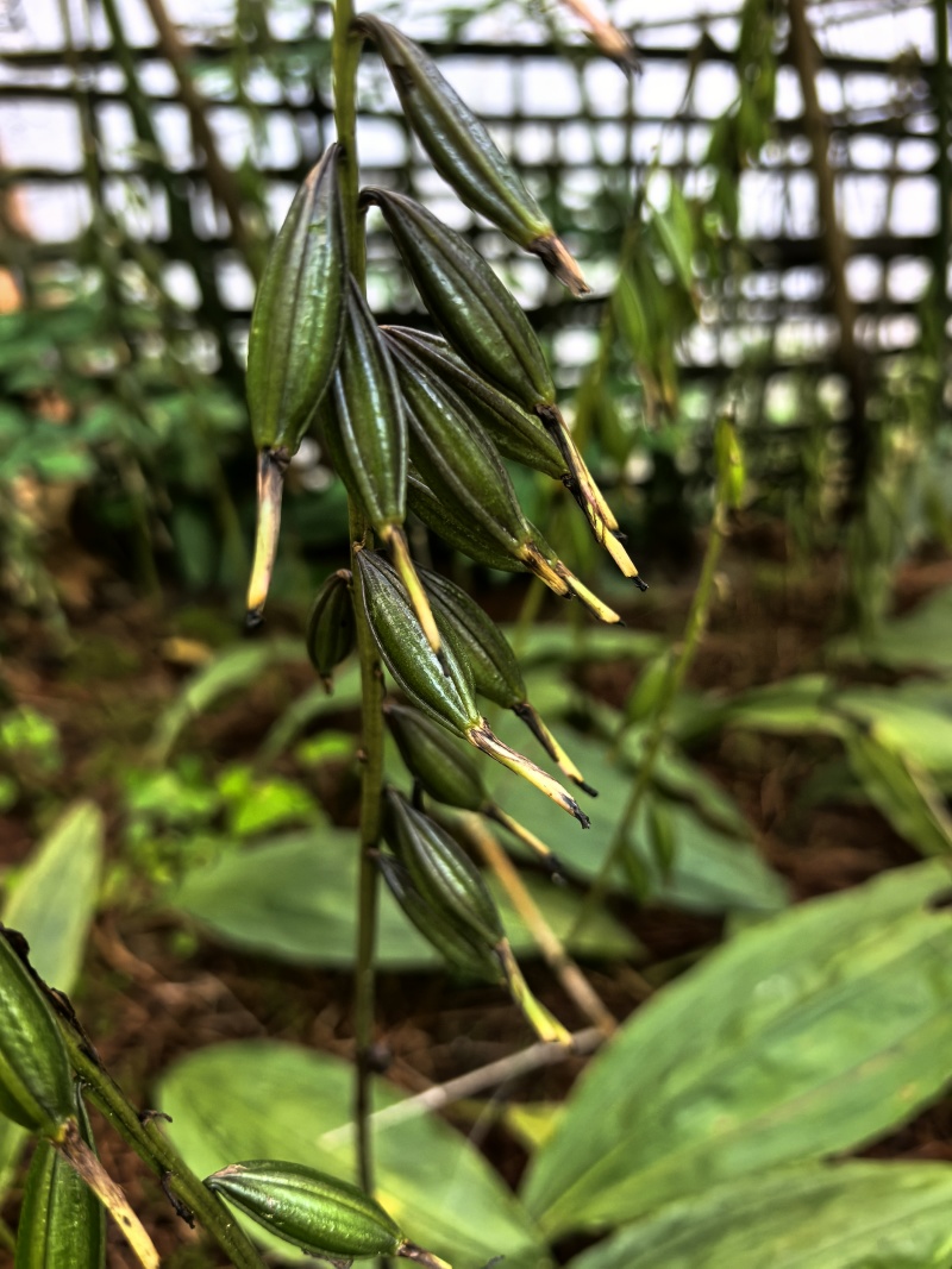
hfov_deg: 51.3
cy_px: 634
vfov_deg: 65.3
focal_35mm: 27
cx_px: 476
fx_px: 990
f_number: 2
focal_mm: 6.98
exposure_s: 1/676
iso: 1250
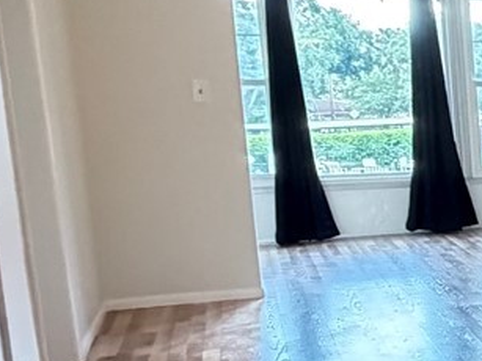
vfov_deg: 20.1
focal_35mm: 73
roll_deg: -0.1
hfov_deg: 18.2
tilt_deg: -8.2
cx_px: 958
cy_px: 242
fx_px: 1016
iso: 800
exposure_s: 1/60
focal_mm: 2.22
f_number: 2.2
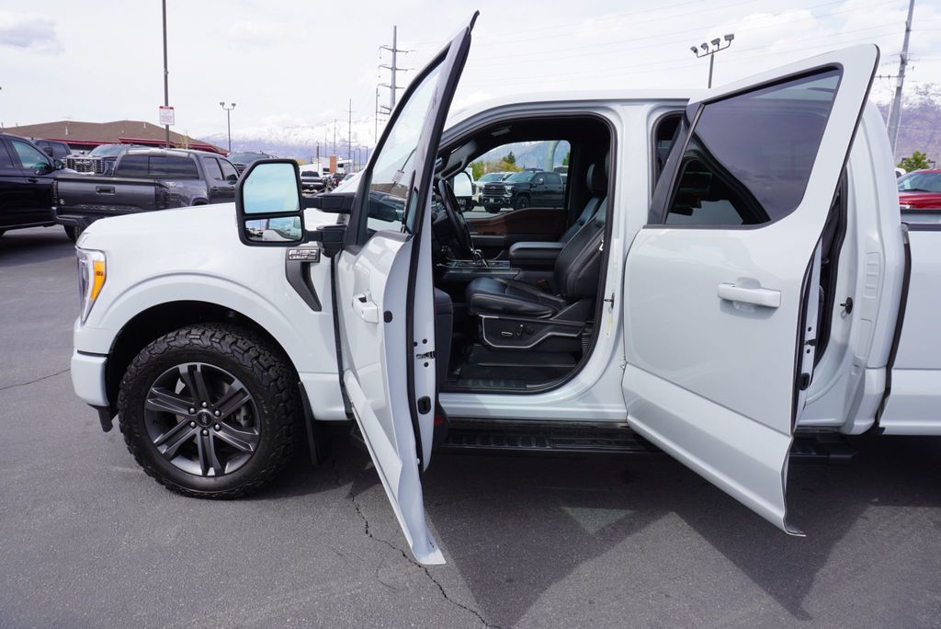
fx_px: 628
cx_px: 470
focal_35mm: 24
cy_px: 314
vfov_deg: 53.2
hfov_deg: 73.7
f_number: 9
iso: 100
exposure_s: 1/125
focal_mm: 16
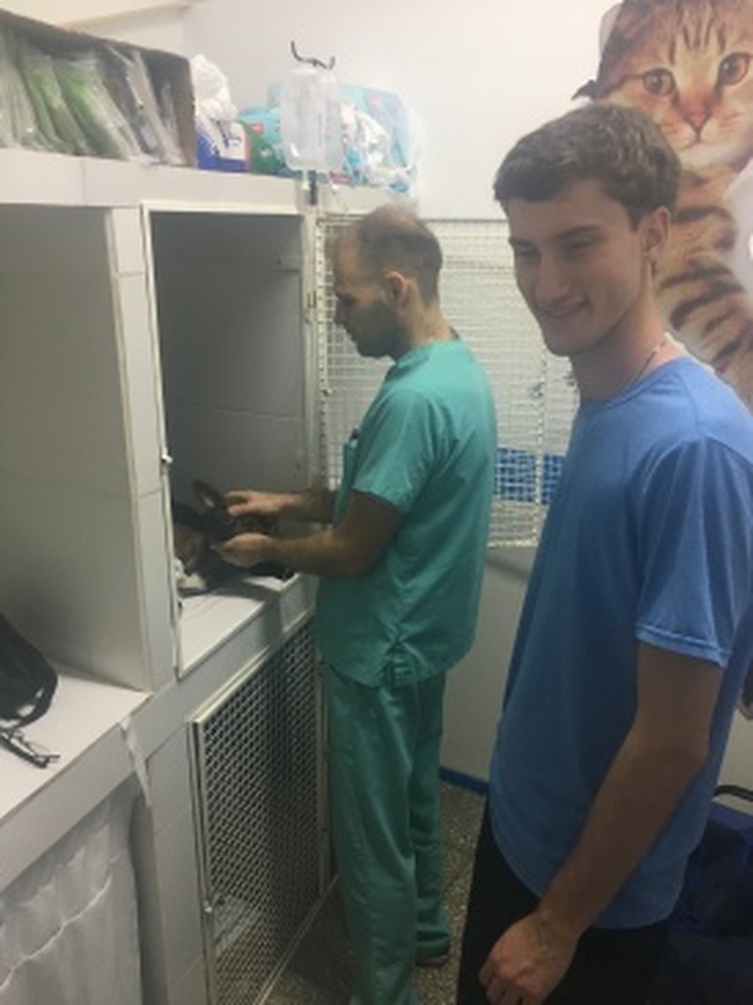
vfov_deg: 61.7
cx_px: 376
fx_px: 842
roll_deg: +0.9
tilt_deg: -16.2
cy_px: 502
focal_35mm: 29
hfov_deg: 48.2
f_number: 2.2
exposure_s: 1/33
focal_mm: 4.15
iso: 125
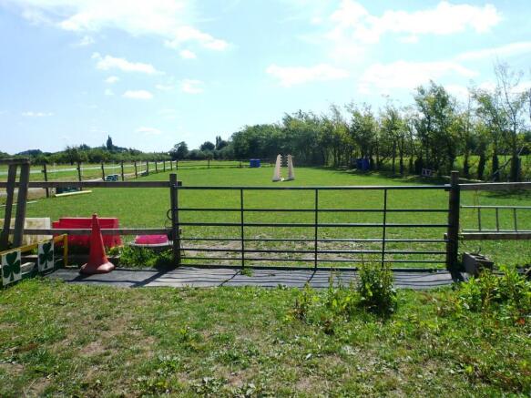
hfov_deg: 63.5
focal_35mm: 28
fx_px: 429
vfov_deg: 49.7
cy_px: 199
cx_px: 266
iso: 125
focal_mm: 4.6
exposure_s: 1/250
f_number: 8
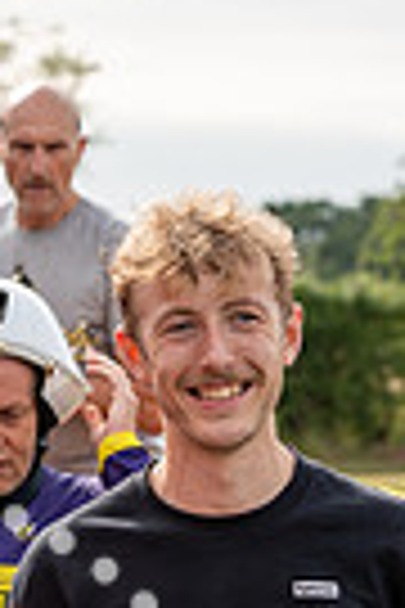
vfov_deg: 8.7
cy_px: 513
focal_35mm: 236
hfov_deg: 5.8
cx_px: -58
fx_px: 3982
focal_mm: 71
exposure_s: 1/640
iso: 125
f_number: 4
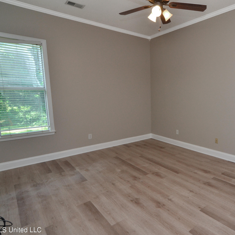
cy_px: 120
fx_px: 166
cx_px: 174
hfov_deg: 66.5
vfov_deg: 70.5
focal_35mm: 22
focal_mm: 11
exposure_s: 1/60
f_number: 5.6
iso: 400
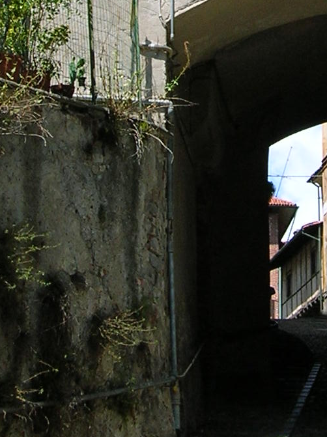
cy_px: 19
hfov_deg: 12.7
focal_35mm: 116
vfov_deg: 16.7
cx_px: 268
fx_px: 1463
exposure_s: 1/280
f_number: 4.9
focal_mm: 5.7
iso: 50
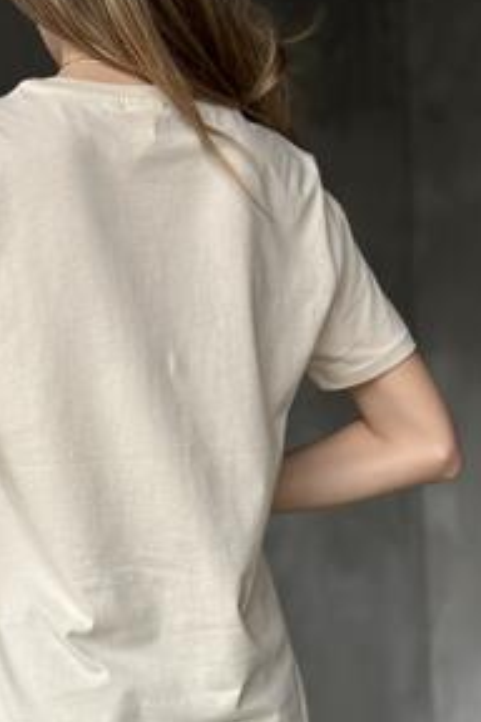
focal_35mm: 74
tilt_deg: -3.0
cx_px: 133
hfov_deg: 18.3
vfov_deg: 27.1
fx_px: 1483
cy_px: 496
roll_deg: +0.8
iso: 125
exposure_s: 1/94
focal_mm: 6.86
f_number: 1.78
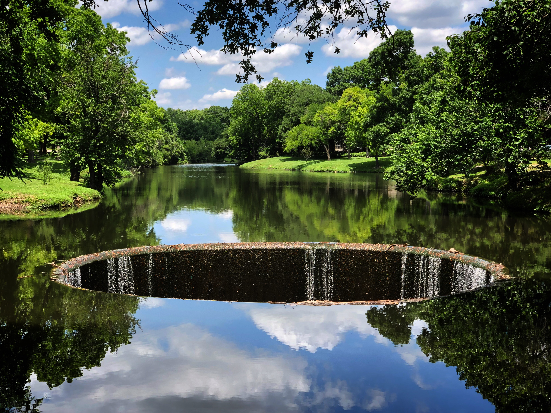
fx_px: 827
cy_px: 206
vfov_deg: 28.0
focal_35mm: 52
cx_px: 276
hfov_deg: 36.8
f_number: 2.4
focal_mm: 6
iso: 16
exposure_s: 1/430
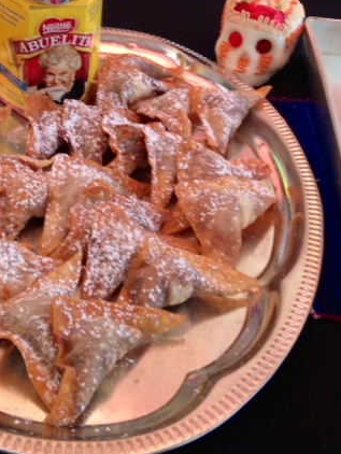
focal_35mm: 50
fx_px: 656
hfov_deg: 28.7
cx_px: 85
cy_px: 169
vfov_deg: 37.9
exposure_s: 1/156
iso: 50
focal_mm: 4.12
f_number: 2.4
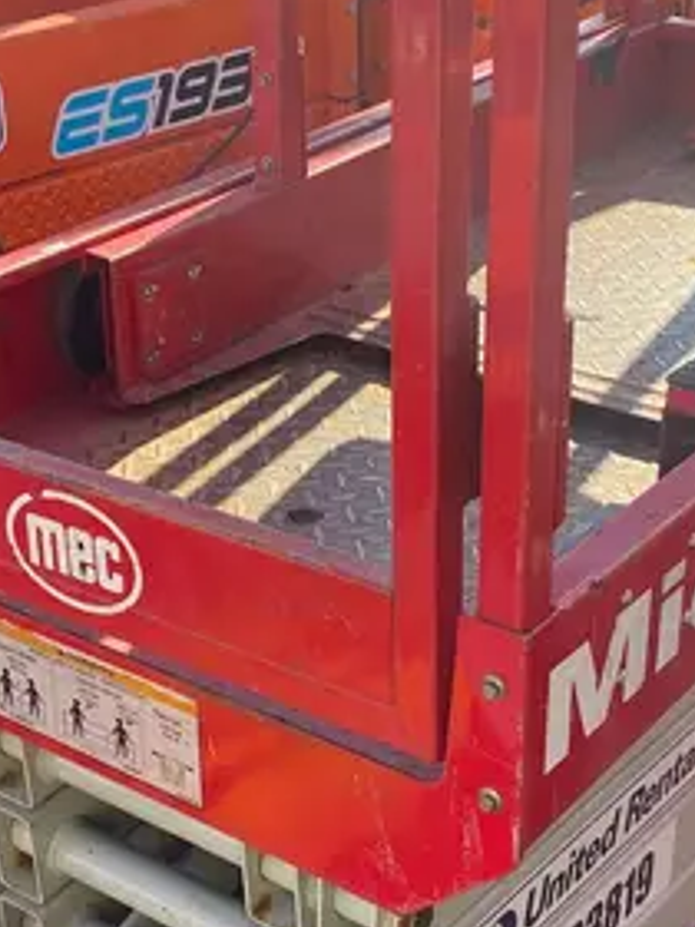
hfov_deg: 21.6
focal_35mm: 68
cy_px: 465
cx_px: 348
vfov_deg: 28.6
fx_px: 1820
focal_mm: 4.25
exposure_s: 1/640
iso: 32
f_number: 1.8
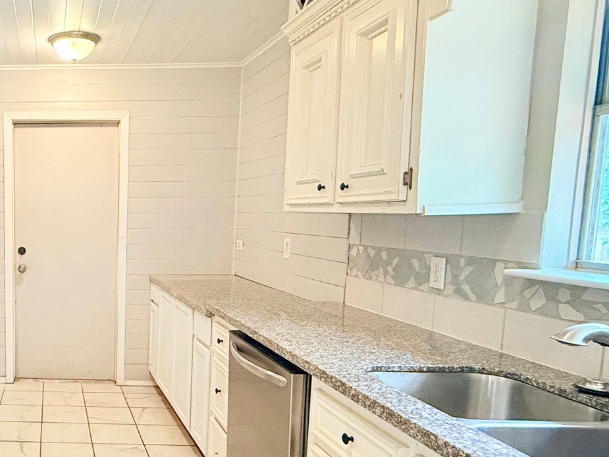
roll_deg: +0.4
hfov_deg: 49.6
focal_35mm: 31
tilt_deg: -5.9
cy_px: 278
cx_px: 26
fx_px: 545
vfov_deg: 45.2
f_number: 2.2
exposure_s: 1/60
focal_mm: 2.22
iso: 400
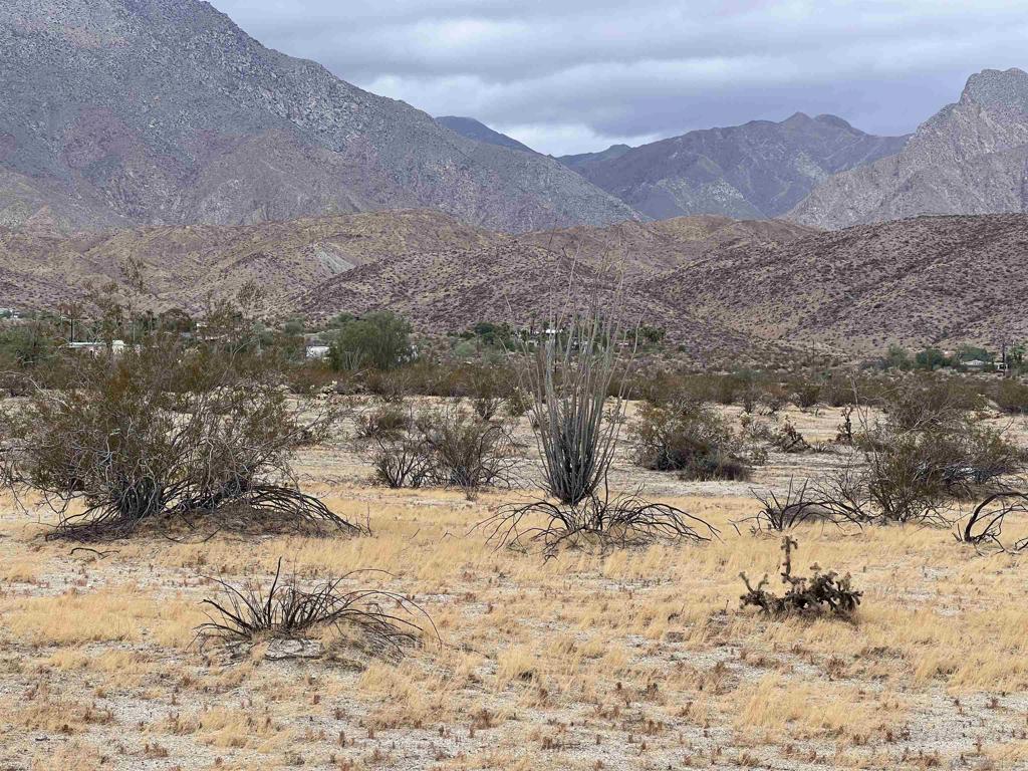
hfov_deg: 25.3
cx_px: 514
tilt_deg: -0.8
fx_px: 2287
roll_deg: -0.3
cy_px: 386
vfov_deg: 19.1
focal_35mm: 77
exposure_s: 1/421
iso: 32
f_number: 2.8
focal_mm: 9
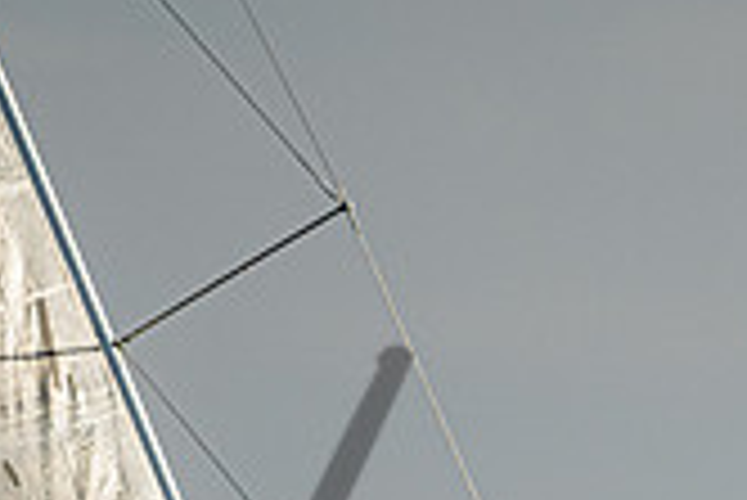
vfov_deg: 0.8
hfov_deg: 1.1
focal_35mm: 1794
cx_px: 586
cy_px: 995
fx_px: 37257
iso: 560
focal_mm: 400
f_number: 5.6
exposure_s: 1/3200
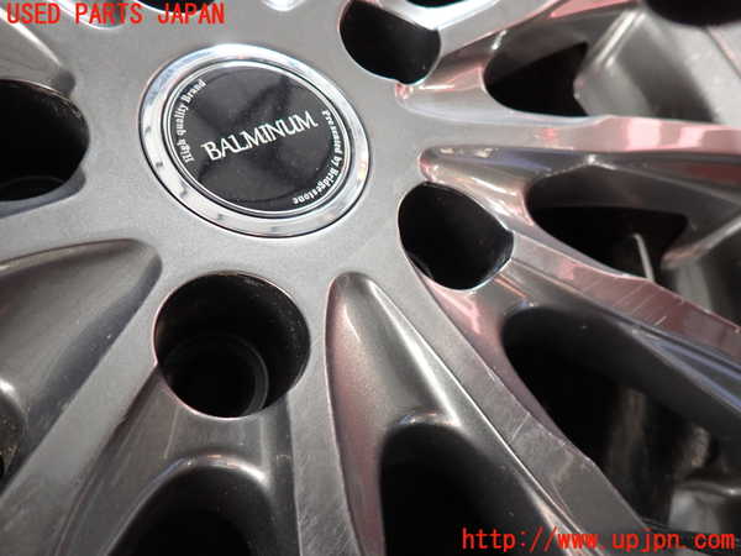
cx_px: 370
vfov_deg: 54.9
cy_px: 278
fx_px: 535
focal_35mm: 25
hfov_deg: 69.4
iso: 100
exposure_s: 1/100
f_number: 2
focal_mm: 4.5
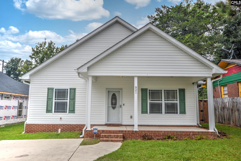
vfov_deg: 43.6
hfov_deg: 61.9
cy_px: 80
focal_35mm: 30
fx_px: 201
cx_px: 120
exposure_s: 1/125
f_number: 5.6
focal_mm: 20
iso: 100
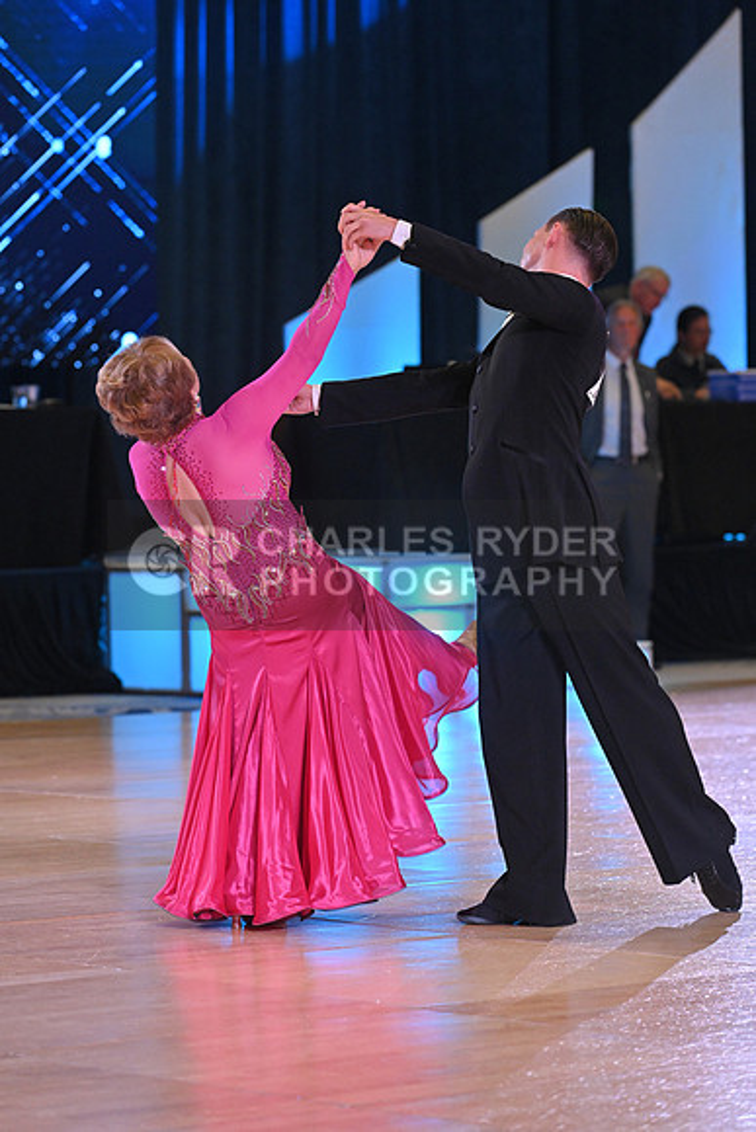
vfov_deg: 14.2
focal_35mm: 145
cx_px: 378
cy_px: 566
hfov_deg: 9.5
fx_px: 4564
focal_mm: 145
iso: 3200
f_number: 5
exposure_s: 1/400
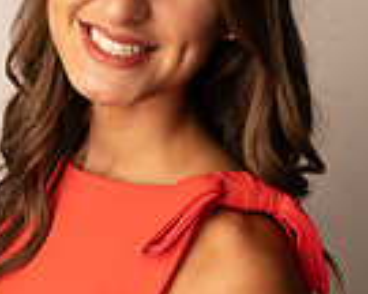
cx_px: 150
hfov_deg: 25.3
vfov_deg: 20.4
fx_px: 817
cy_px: 174
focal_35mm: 75
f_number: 3.2
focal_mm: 24
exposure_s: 1/160
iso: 100
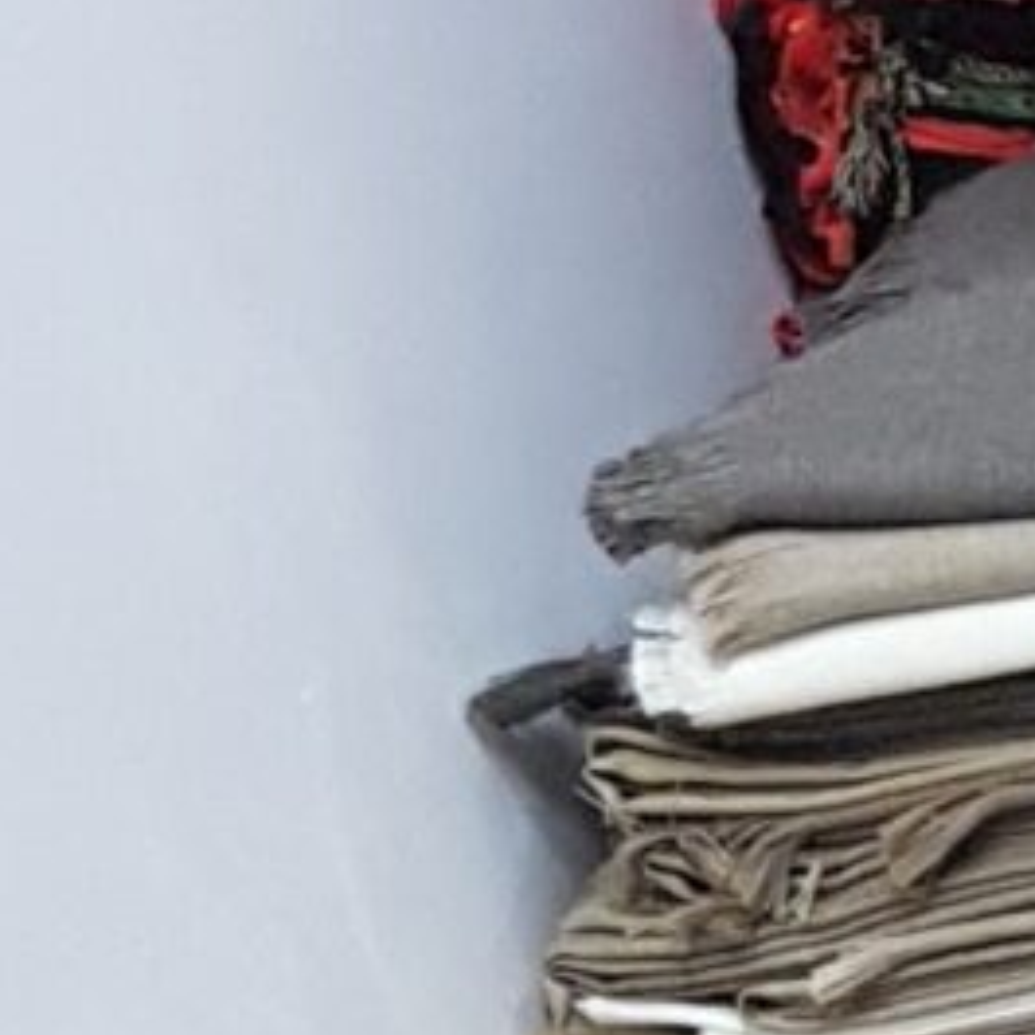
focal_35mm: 222
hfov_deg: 6.7
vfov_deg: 7.4
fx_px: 7510
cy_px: 2363
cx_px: 3644
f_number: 1.7
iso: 200
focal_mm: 4.2
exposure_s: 1/25
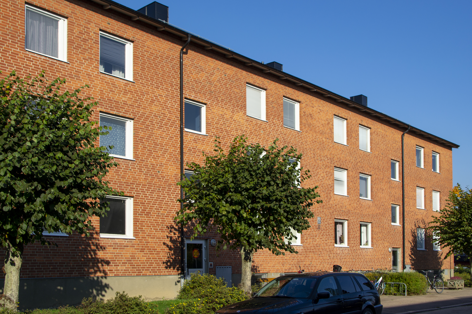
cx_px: 236
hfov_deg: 49.6
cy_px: 157
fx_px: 511
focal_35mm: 39
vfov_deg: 34.2
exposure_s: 1/250
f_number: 8
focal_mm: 26
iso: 100
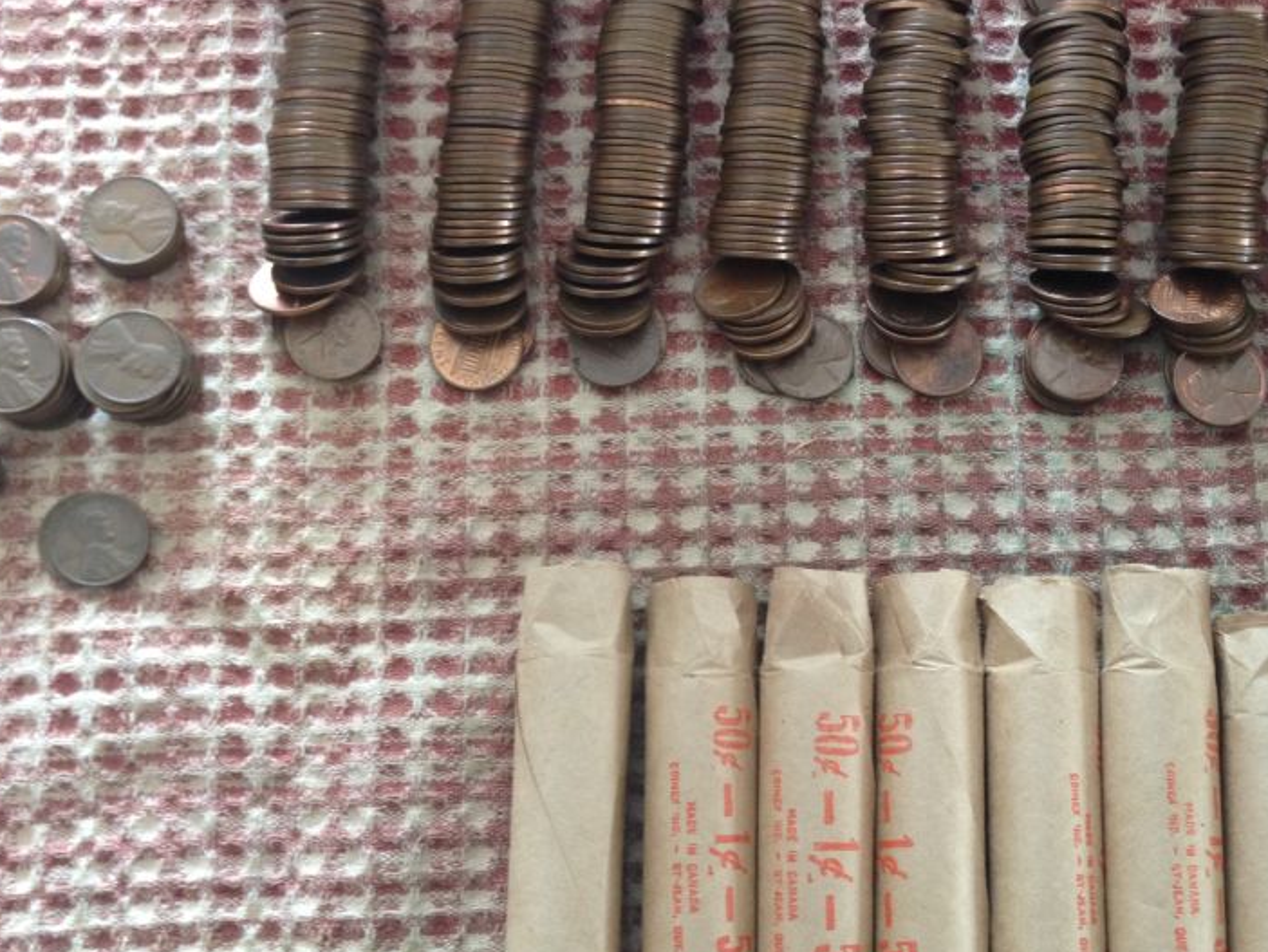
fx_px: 1722
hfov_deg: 40.2
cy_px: 555
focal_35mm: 47
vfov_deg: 30.8
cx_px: 789
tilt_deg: -77.8
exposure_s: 1/20
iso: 100
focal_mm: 4.12
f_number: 2.4
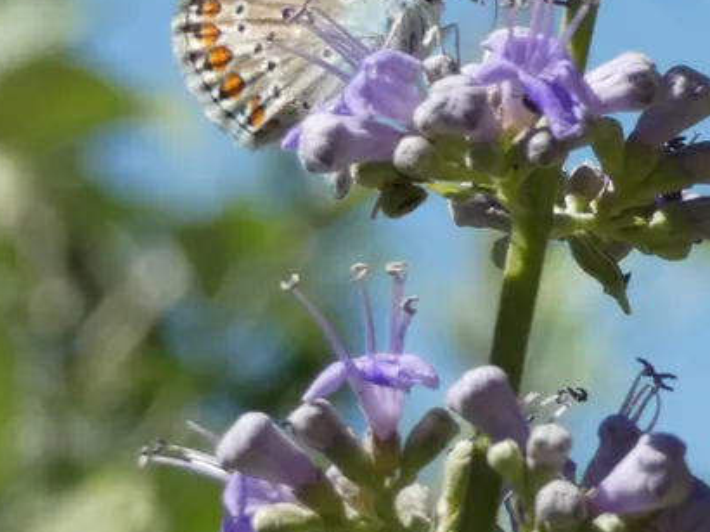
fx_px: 5412
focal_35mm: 264
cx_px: 488
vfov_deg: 5.6
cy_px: 184
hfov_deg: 7.5
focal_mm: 30.2
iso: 80
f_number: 5.5
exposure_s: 1/320
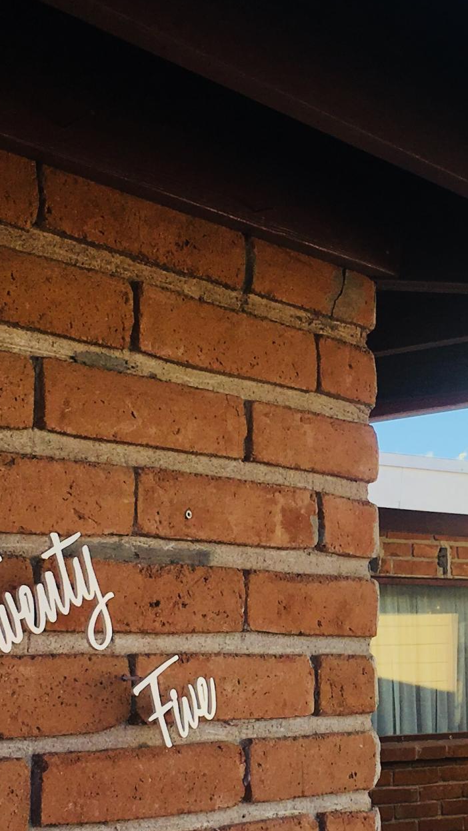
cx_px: 467
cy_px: 572
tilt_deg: +3.4
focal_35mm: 76
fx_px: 1676
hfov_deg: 15.6
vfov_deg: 27.6
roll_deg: +0.8
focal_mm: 4.15
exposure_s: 1/668
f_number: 2.2
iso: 25
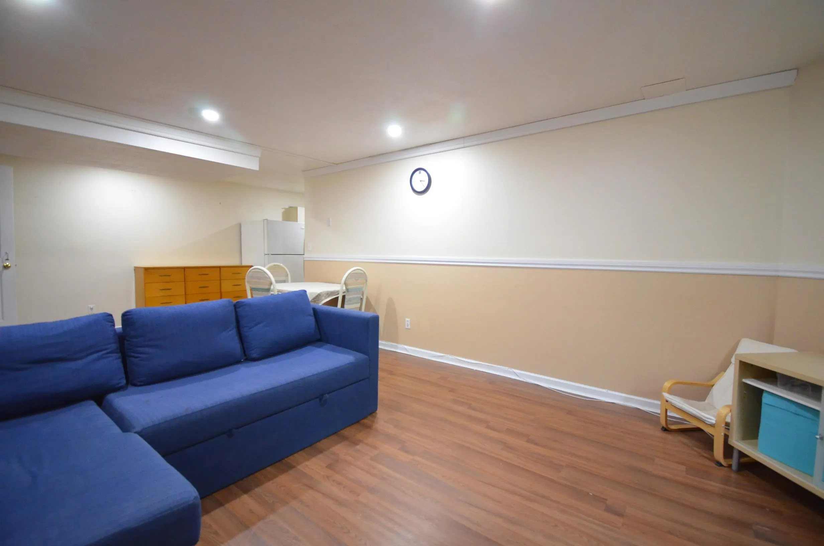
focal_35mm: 15
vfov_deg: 77.1
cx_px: 412
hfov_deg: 100.5
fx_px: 343
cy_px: 273
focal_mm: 10
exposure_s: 1/30
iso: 2500
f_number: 4.5
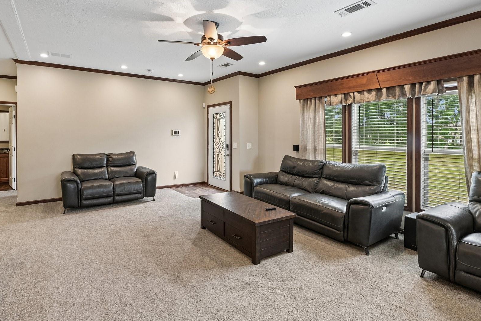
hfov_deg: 89.5
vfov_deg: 67.0
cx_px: 210
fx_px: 240
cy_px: 137
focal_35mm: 18
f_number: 8
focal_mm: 14
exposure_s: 1/15
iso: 400
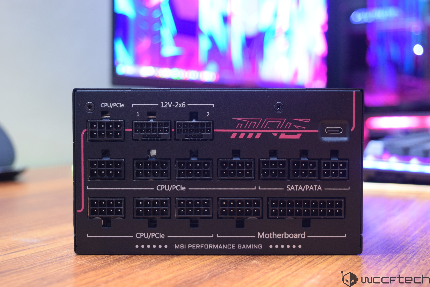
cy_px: 144
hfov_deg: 35.1
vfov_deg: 23.8
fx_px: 681
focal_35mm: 57
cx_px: 215
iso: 1600
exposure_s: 1/8
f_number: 5
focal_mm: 38
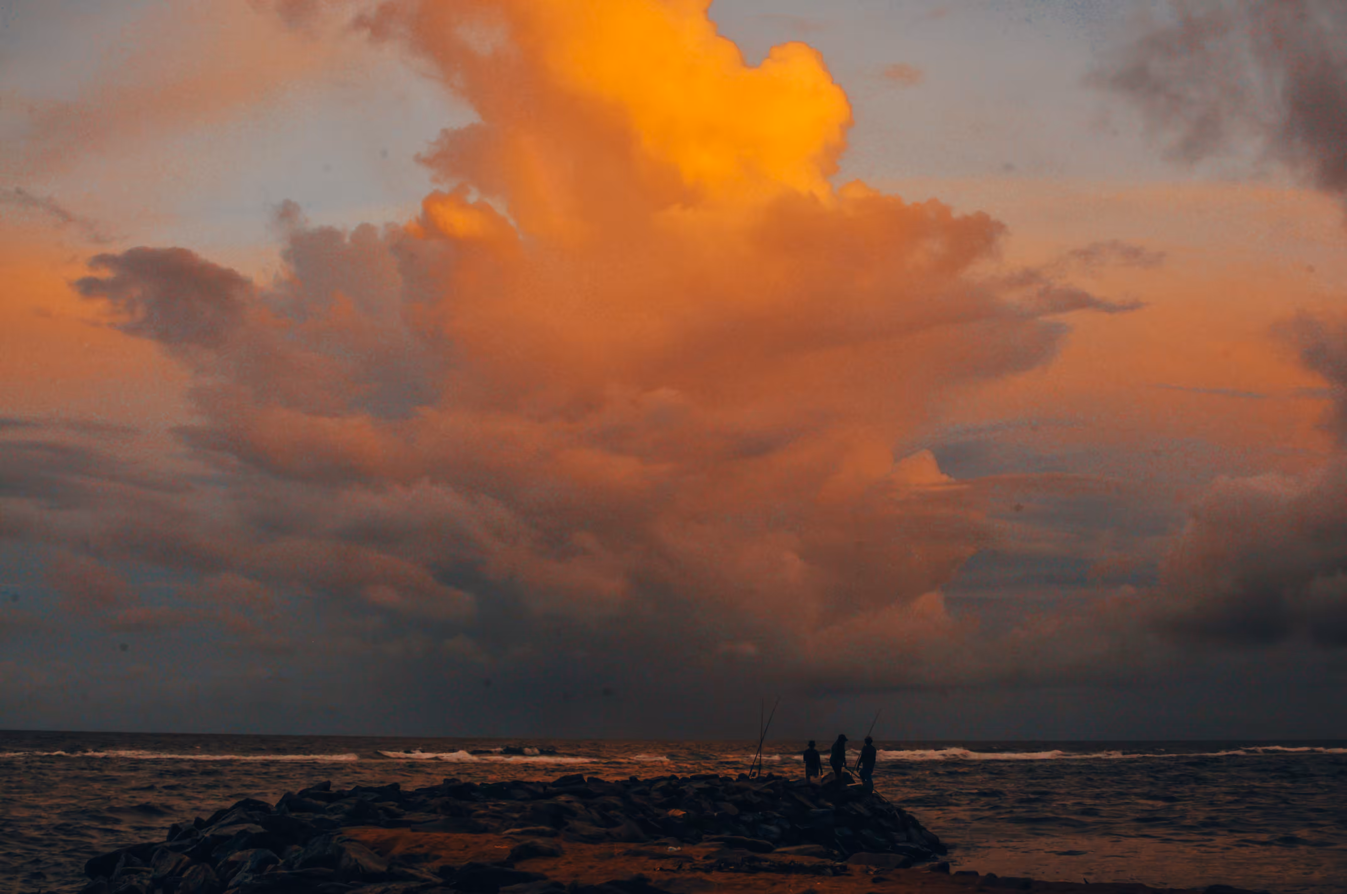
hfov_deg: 37.9
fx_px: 1962
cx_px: 674
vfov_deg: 25.7
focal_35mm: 52
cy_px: 447
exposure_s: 1/50
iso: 250
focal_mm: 35
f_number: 18
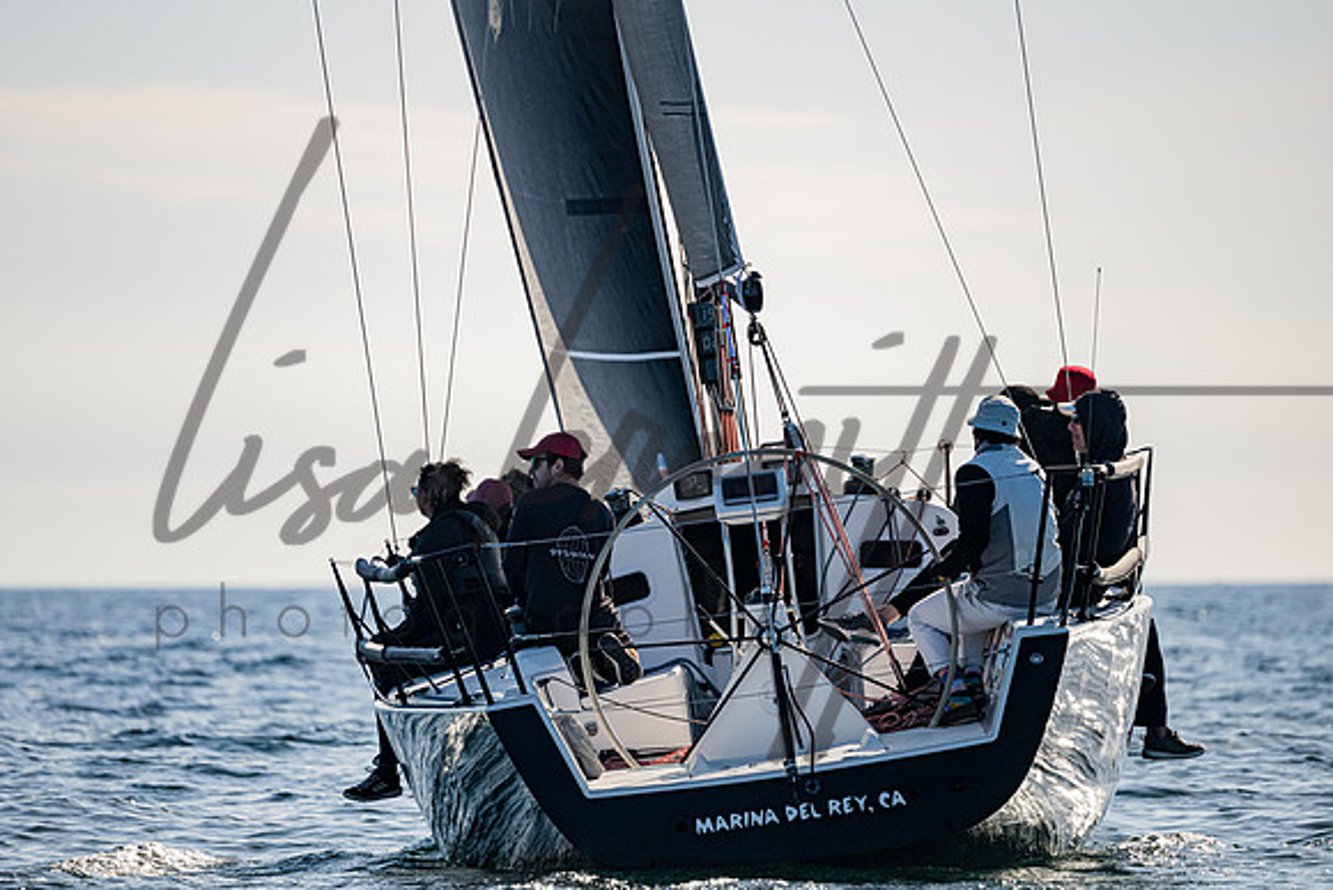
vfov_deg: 3.4
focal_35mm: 399
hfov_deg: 5.2
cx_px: 641
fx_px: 14773
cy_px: 396
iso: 400
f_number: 5.3
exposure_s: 1/5000
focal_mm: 340
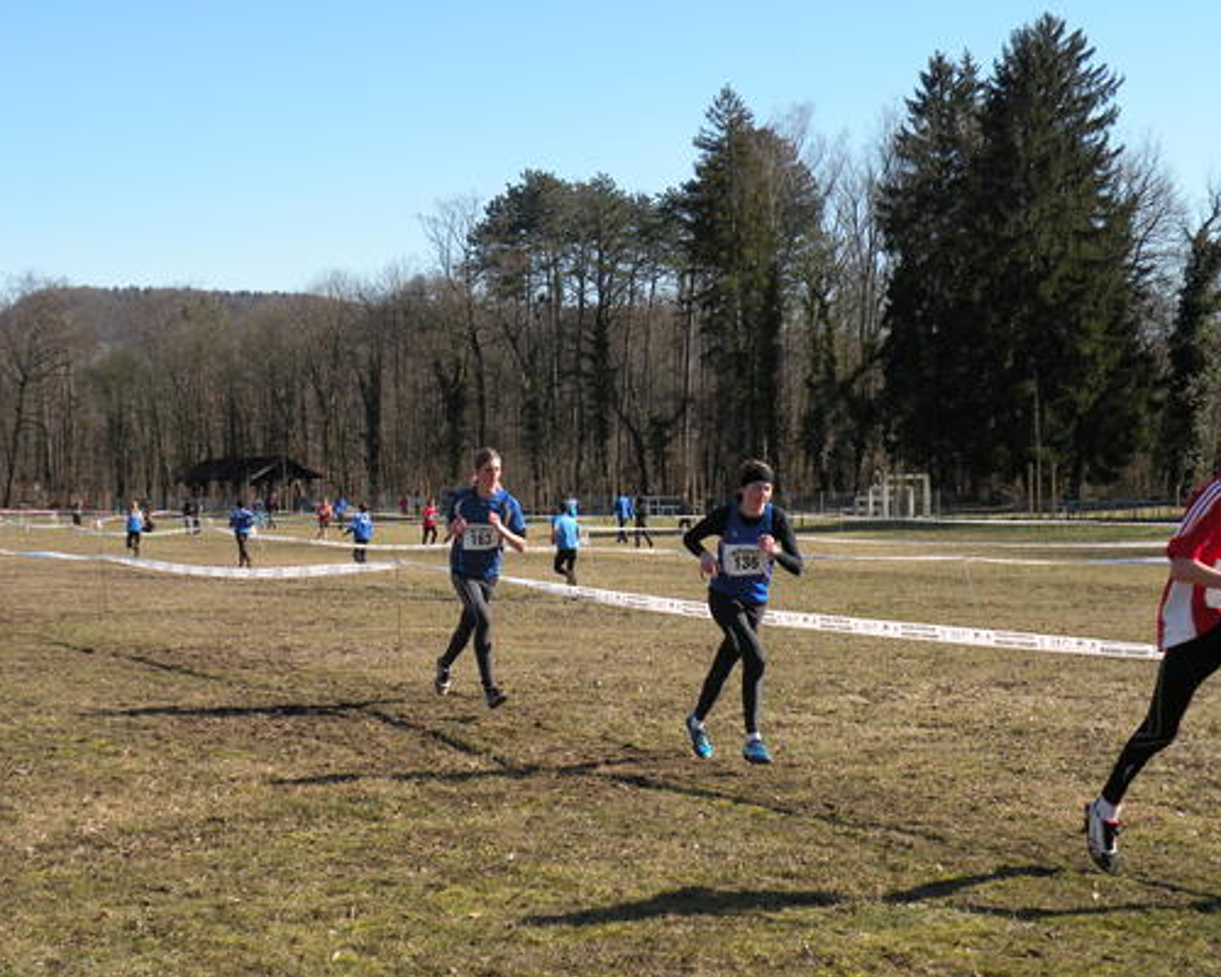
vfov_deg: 25.8
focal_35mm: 59
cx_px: 596
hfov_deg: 32.0
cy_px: 492
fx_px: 2132
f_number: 3.5
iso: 64
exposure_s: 1/595
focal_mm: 9.8
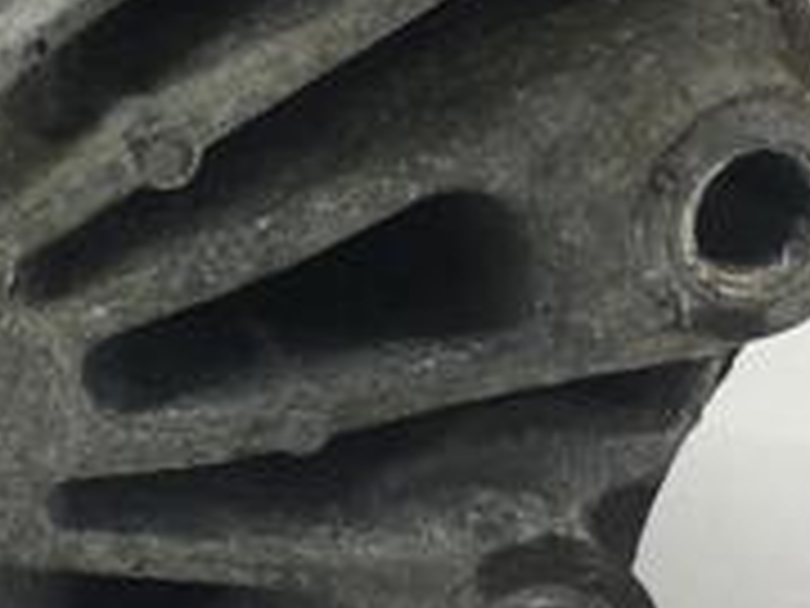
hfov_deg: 18.8
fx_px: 2410
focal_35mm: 103
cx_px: 122
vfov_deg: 14.4
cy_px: 266
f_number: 2.2
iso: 25
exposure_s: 1/50
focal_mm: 4.15
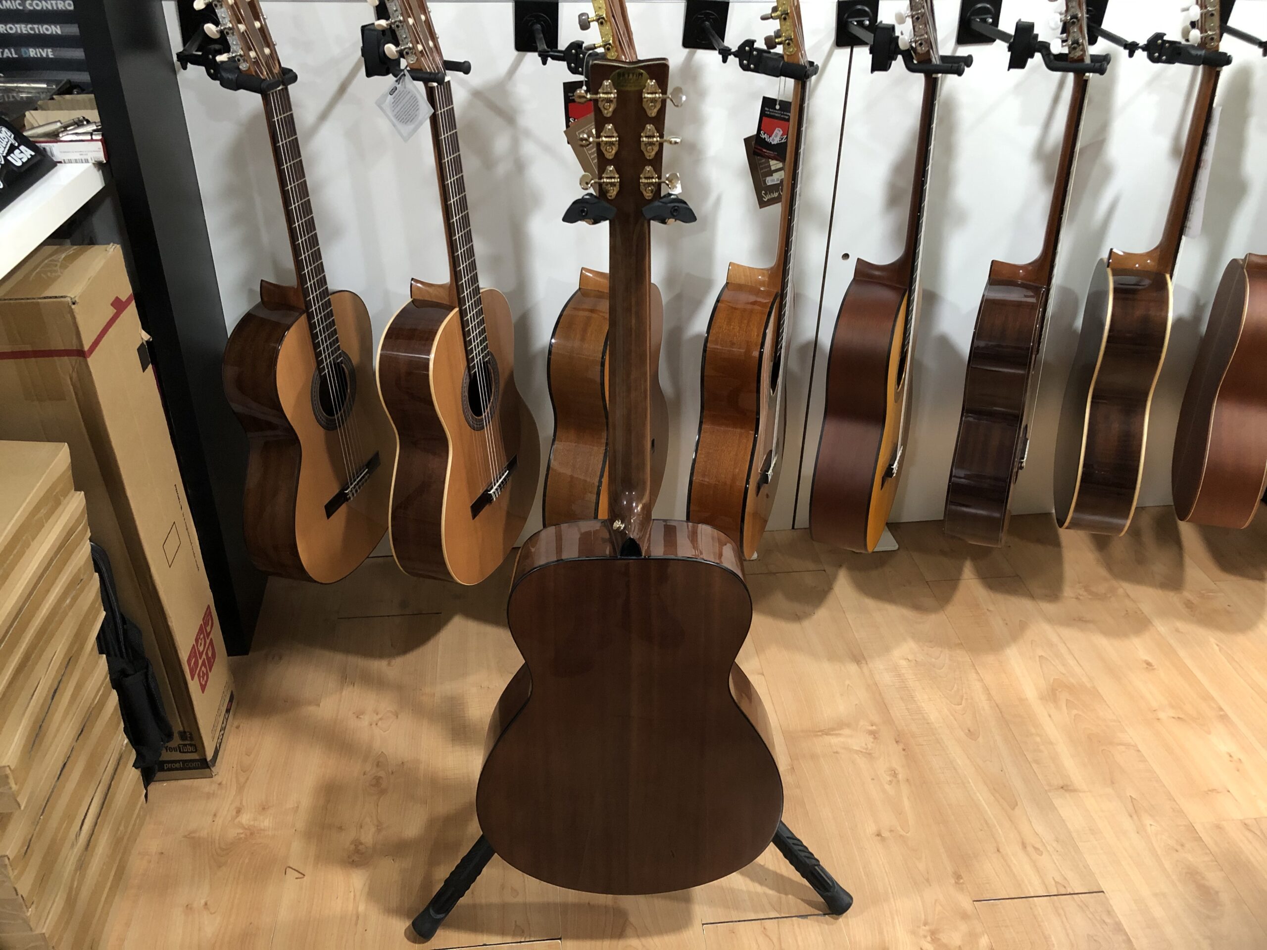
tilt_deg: -31.6
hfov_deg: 63.4
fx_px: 1025
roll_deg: -1.2
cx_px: 634
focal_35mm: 28
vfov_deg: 49.7
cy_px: 475
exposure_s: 1/13
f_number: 1.8
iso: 100
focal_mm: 3.99
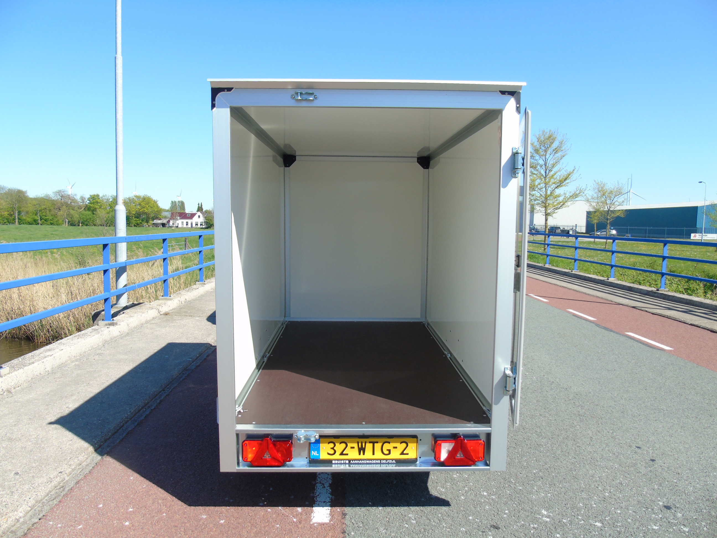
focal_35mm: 25
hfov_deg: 69.4
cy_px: 269
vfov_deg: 54.9
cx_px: 358
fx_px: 518
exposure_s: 1/500
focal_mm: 4.4
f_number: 3.4
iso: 80
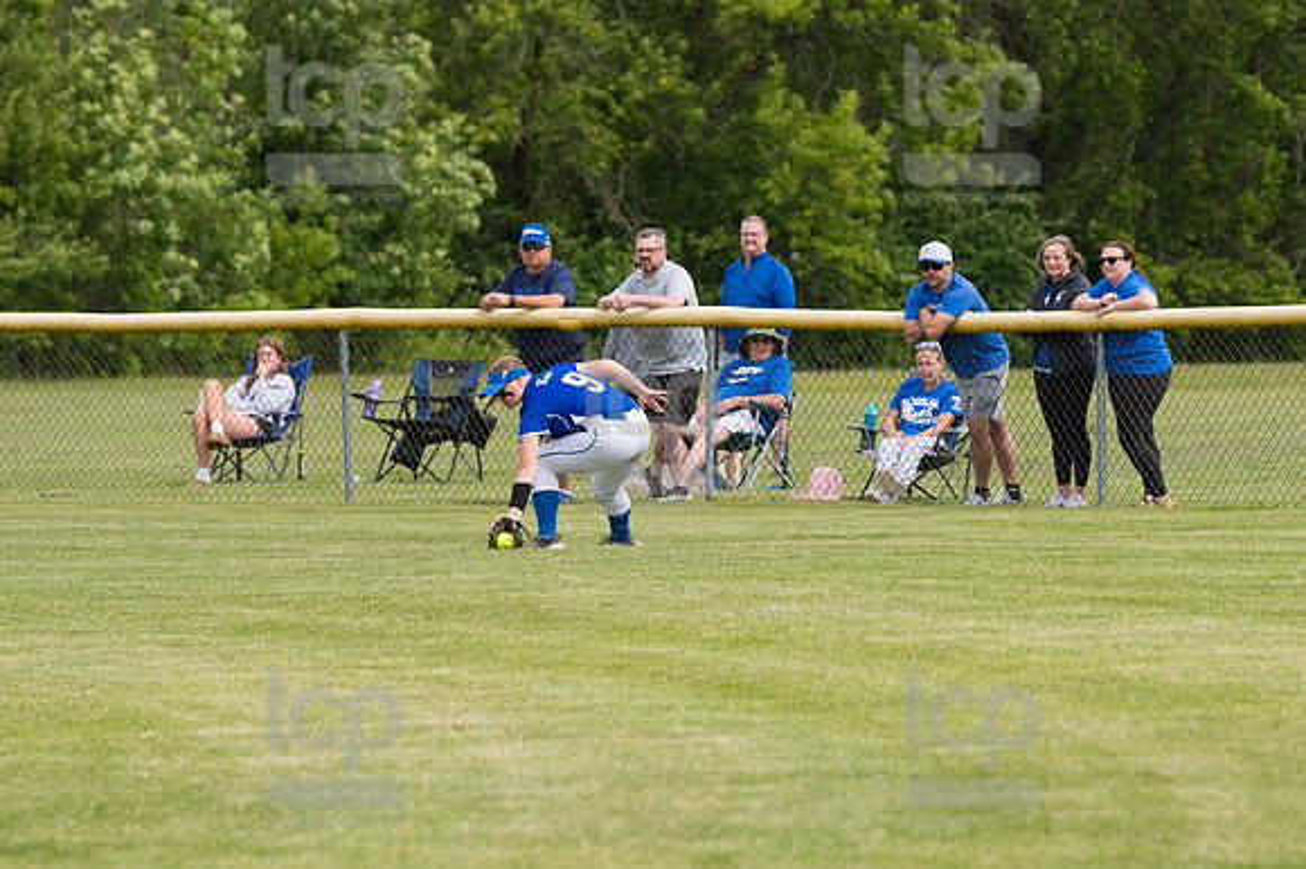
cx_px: 653
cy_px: 434
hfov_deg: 6.9
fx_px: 10877
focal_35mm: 300
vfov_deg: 4.6
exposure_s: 1/1600
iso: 320
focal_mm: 200
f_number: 5.6
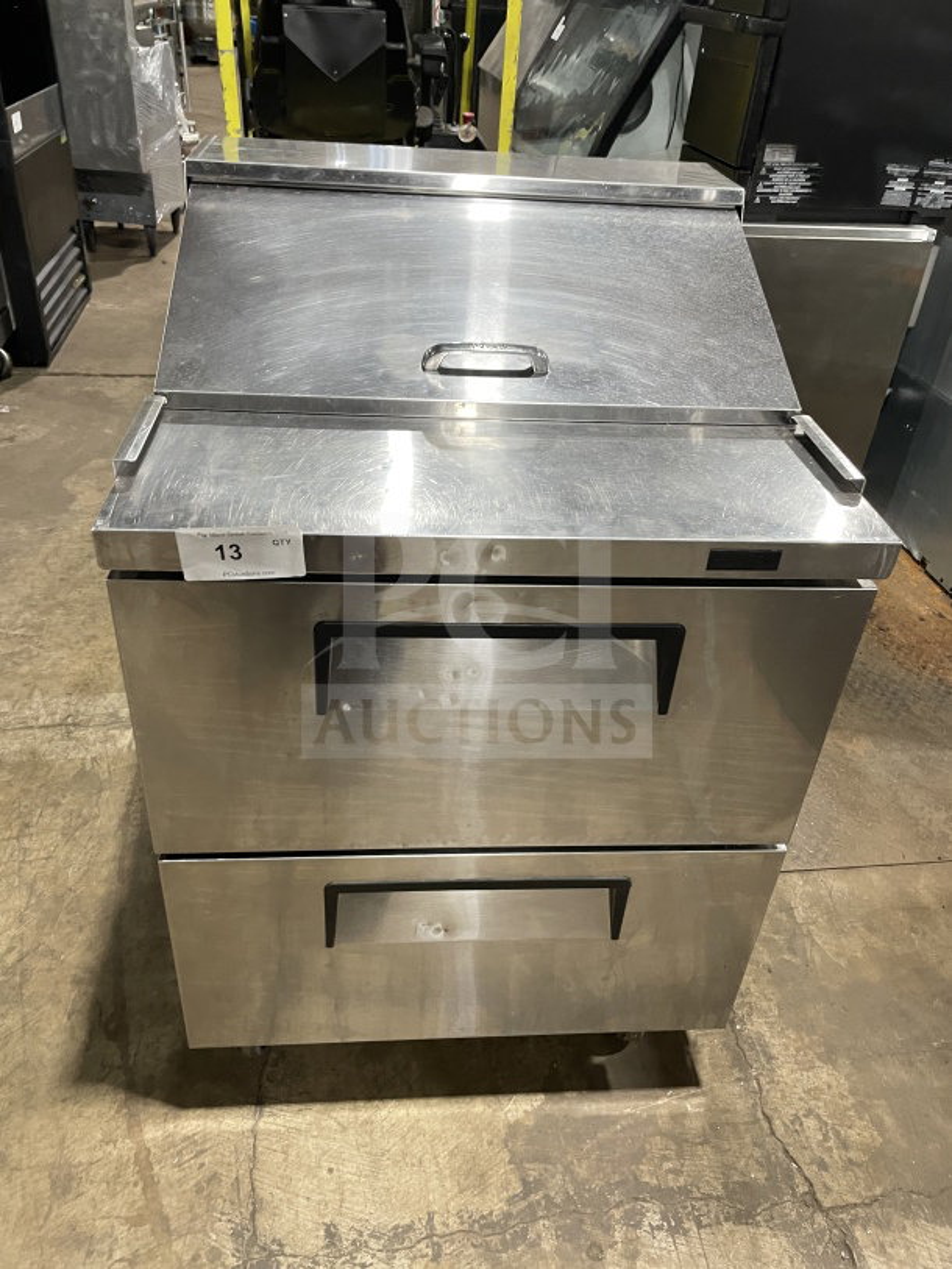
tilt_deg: -32.8
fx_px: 953
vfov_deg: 67.3
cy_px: 634
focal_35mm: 26
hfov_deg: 53.1
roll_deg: -3.6
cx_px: 476
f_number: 1.6
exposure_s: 1/60
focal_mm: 4.2
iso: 200
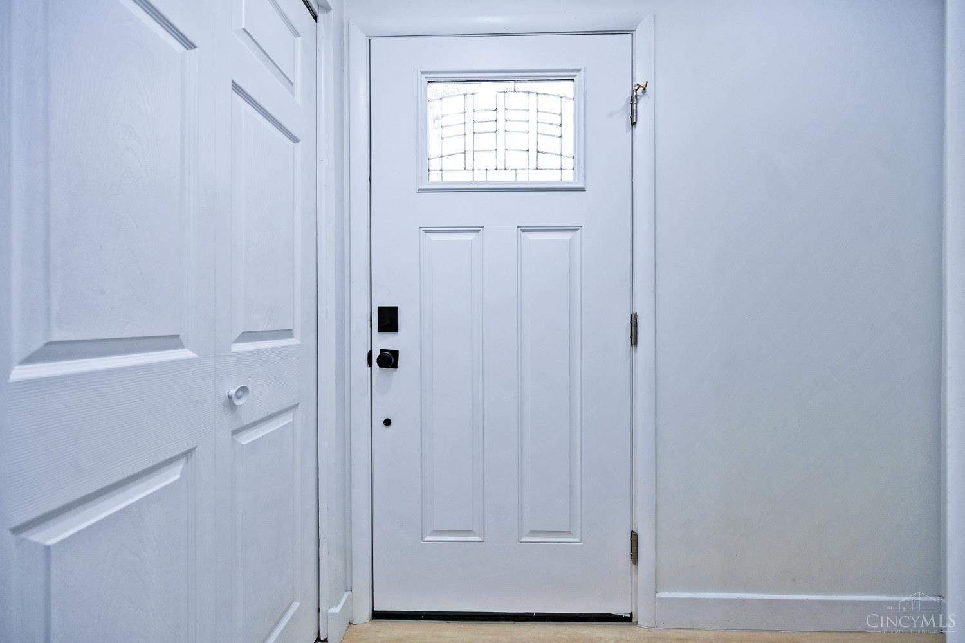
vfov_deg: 81.2
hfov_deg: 104.3
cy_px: 322
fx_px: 375
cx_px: 482
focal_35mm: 14
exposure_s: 1/80
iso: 200
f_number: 5
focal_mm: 14
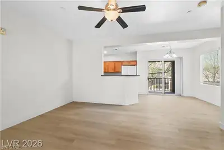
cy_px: 75
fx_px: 93
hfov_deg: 100.4
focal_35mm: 15
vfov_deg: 77.4
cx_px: 112
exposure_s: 1/8
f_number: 8
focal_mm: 10
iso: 400
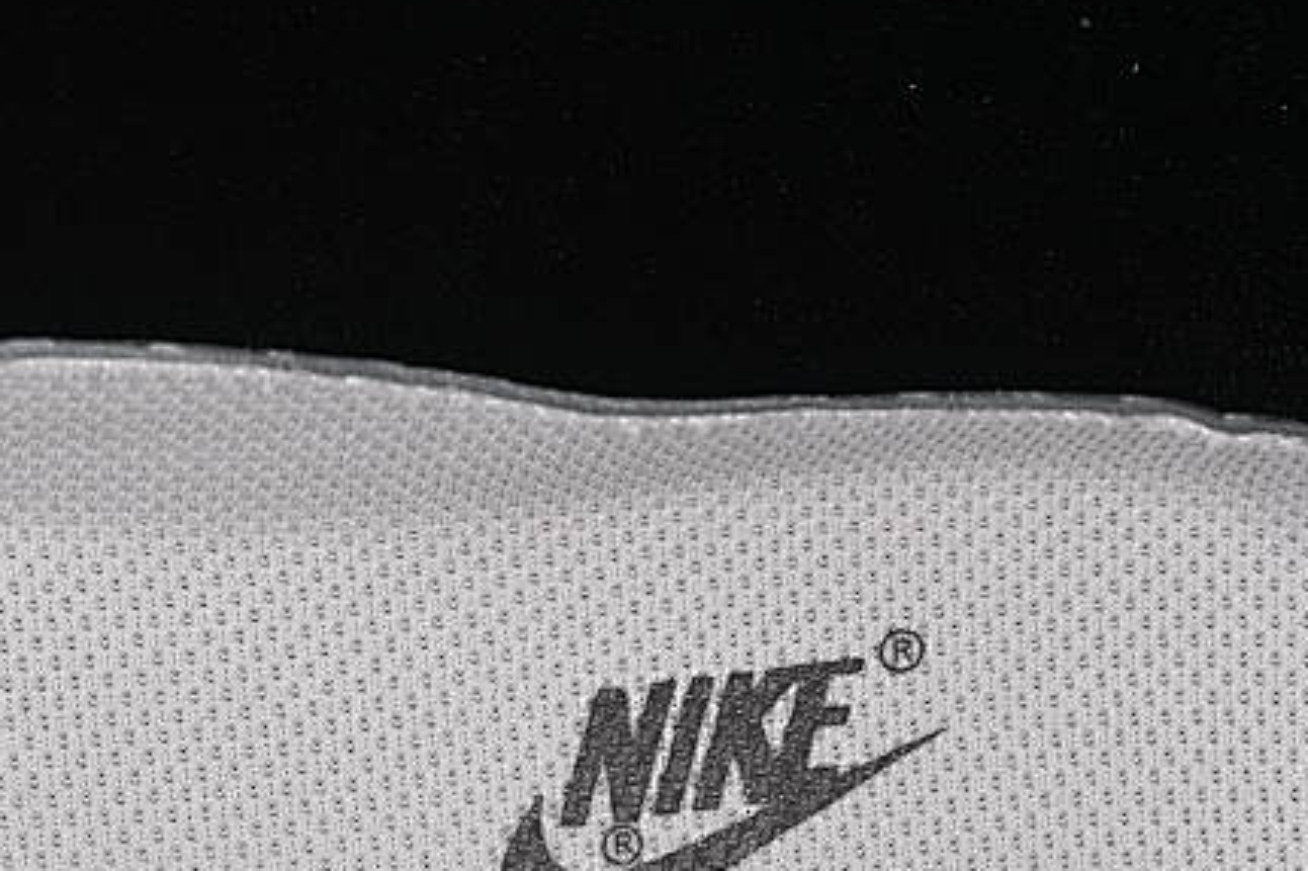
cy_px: 953
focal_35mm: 188
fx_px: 6828
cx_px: -255
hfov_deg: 10.8
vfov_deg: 7.3
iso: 160
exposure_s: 1/80
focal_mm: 50
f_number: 7.1
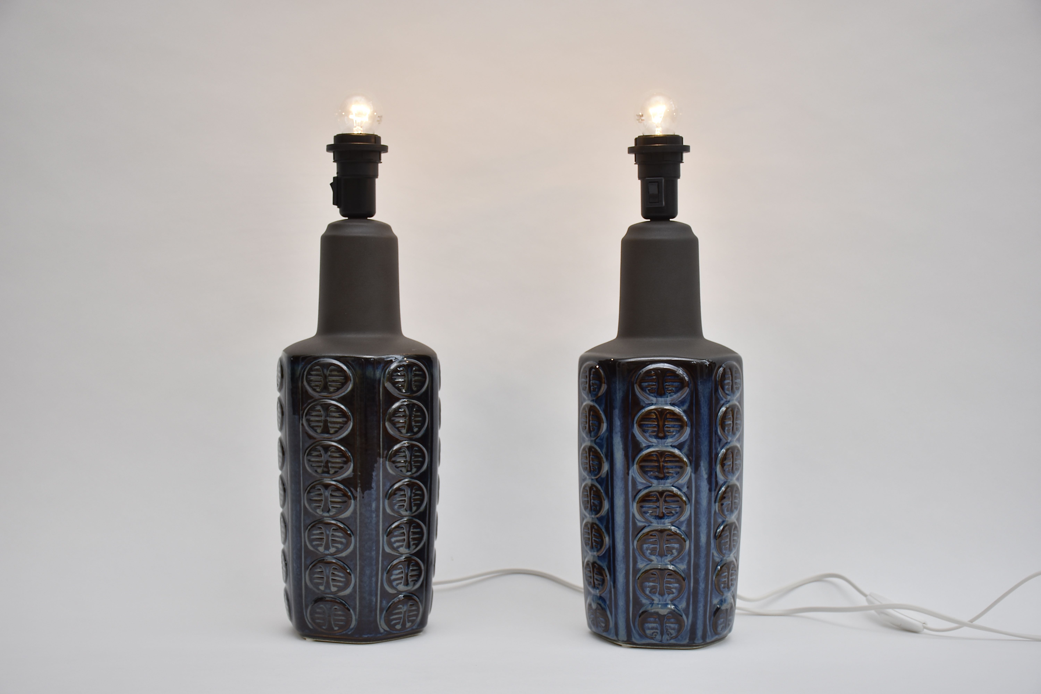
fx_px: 1648
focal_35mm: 57
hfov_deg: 35.1
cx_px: 520
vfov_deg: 23.8
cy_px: 347
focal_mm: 38
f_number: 4.2
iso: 200
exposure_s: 1/160
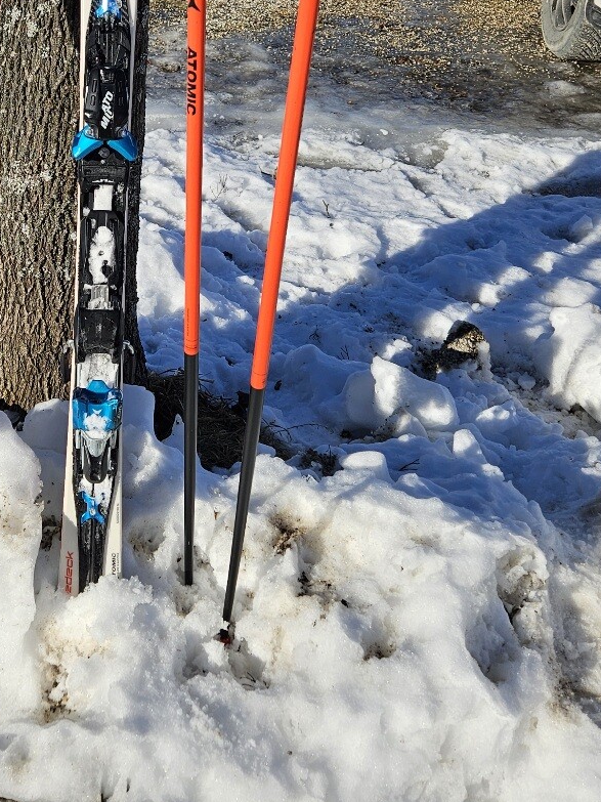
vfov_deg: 39.5
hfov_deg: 30.2
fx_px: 1088
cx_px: 124
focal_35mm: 47
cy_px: 215
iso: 25
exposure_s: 1/3333
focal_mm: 5.4
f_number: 1.8
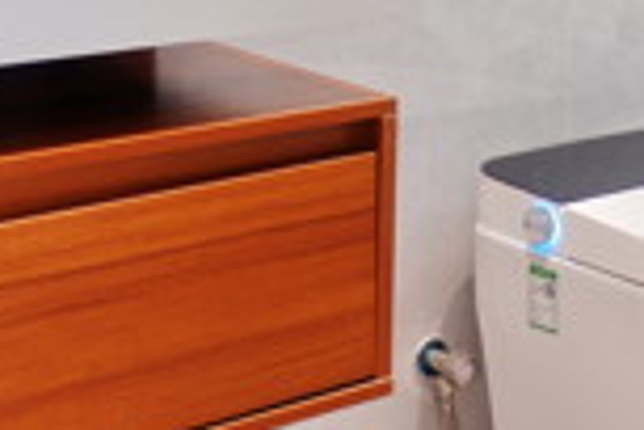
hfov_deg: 21.0
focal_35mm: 94
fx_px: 1681
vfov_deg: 13.2
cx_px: 627
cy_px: -337
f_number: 3.5
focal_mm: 16
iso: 200
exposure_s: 1/34
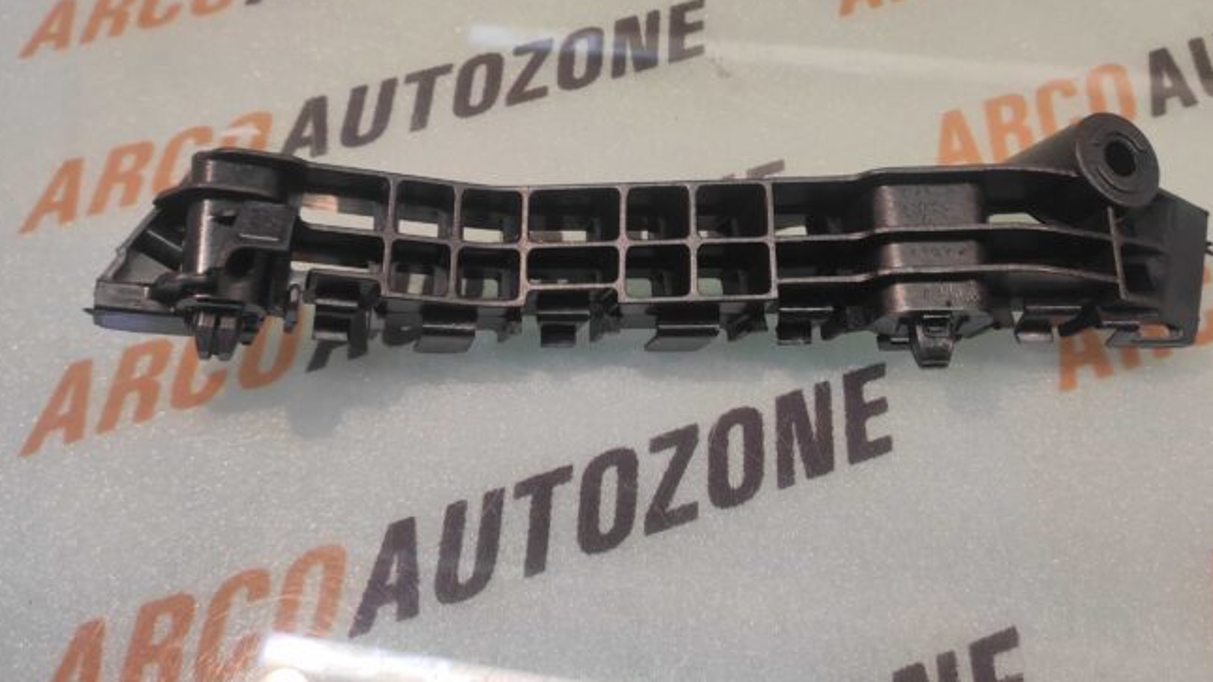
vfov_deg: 50.8
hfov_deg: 81.0
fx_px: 707
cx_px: 663
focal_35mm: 22
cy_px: 245
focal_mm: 4.74
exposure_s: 1/33
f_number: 1.79
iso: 99
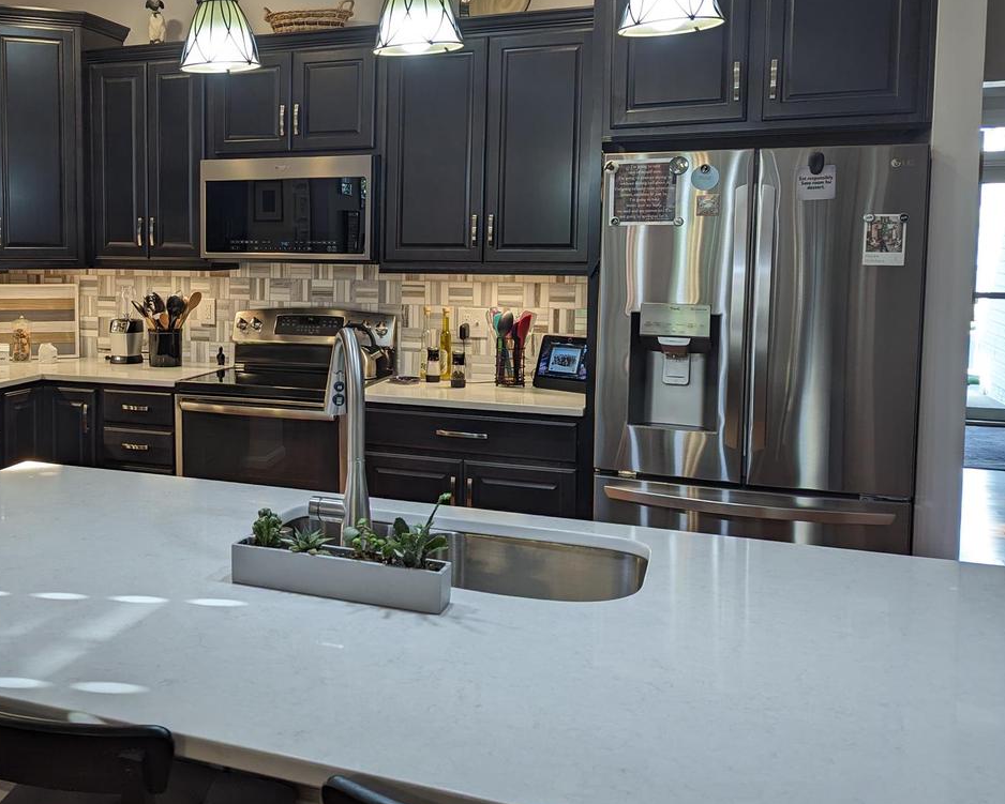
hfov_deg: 48.2
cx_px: 241
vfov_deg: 41.0
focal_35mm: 36
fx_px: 1071
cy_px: 317
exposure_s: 1/60
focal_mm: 6.81
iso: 53
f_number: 1.85
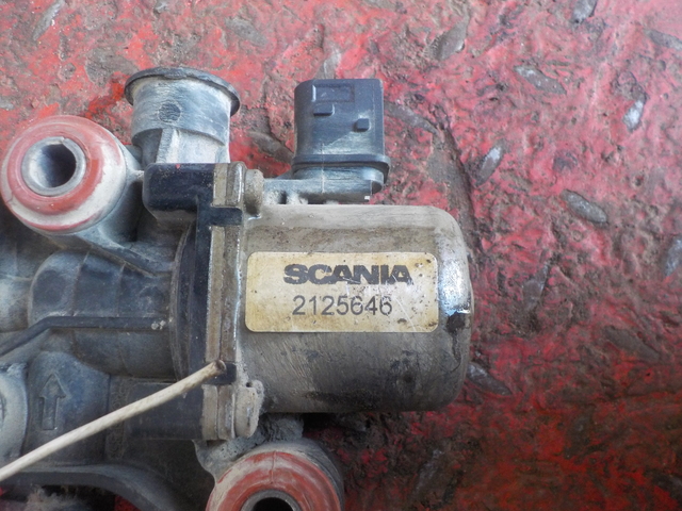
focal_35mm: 30
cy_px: 256
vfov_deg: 46.8
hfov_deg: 60.0
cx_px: 341
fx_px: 591
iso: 320
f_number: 3.3
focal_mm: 4.1
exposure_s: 1/30
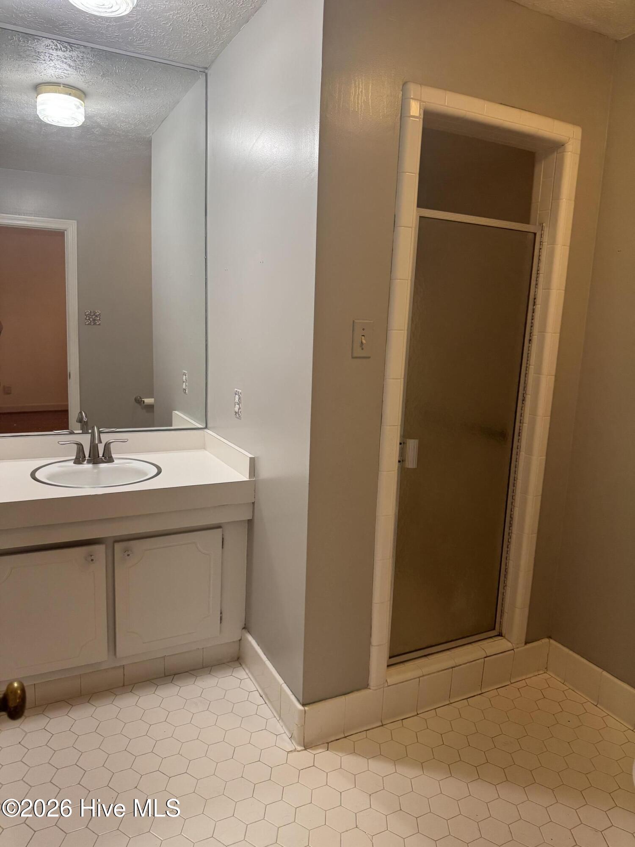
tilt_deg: -11.2
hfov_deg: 56.8
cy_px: 424
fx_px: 587
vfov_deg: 71.6
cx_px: 318
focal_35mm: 24
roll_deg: -2.3
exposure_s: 1/120
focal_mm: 6.76
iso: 200
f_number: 1.78
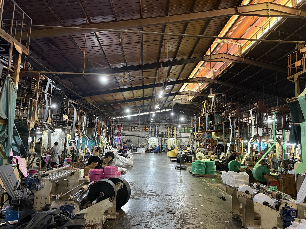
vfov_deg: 56.8
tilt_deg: +6.7
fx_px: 212
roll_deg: -1.8
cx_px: 153
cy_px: 114
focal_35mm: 24
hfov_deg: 71.6
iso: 800
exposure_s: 1/50
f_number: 1.78
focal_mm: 6.76
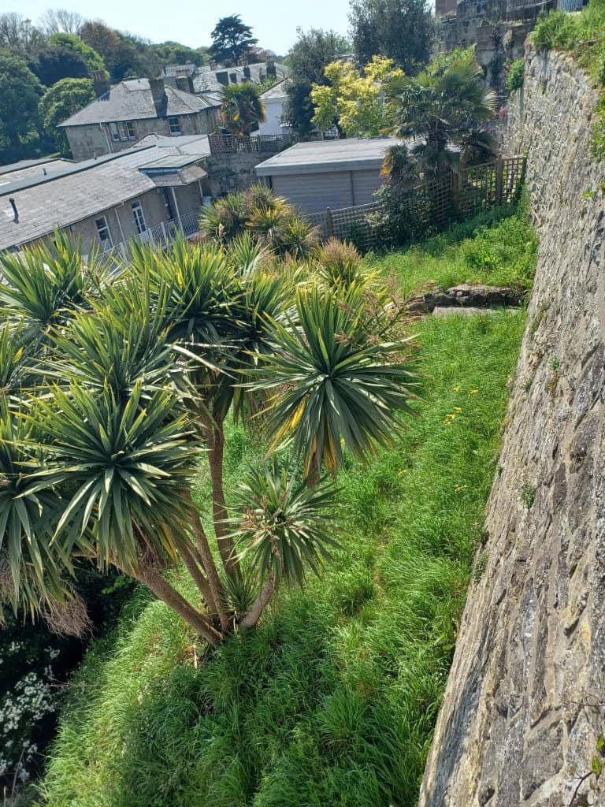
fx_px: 583
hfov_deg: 54.9
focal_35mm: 25
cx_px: 302
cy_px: 404
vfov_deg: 69.4
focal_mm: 4.6
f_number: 1.8
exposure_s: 1/298
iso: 32
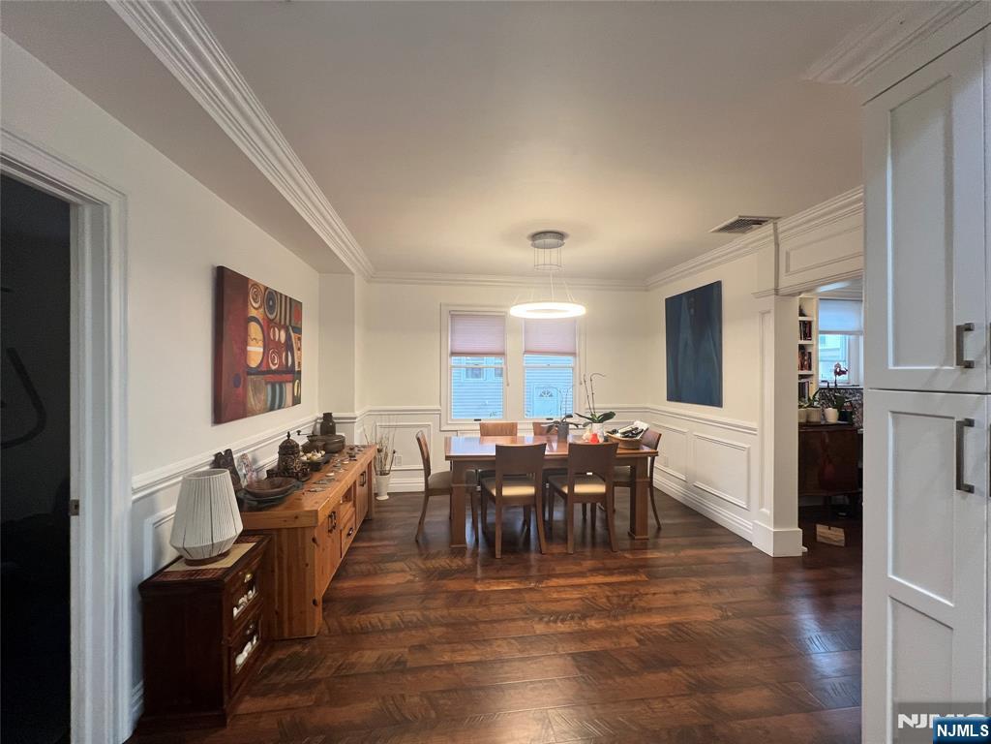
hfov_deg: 106.2
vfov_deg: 89.9
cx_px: 496
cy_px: 372
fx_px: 372
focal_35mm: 13
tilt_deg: +0.8
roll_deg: +0.6
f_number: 1.8
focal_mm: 1.57
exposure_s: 1/60
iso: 160
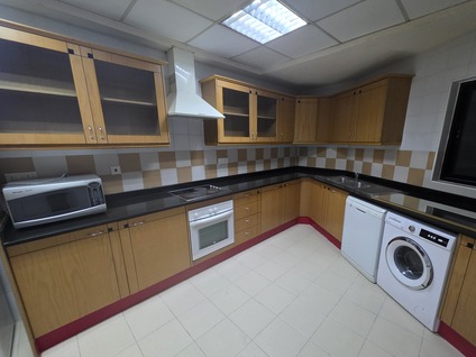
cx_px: 255
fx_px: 193
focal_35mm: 14
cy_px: 191
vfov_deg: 85.5
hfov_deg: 101.9
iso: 800
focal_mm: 2.2
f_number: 1.9
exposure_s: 1/50
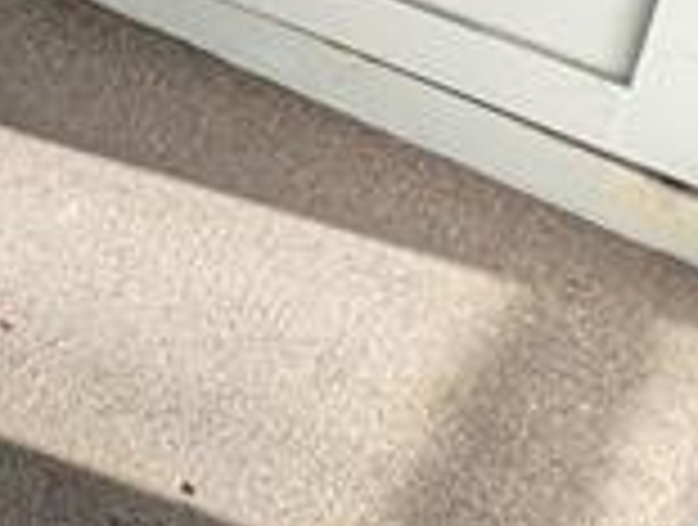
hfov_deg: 14.5
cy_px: -634
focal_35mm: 79
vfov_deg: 14.4
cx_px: -1027
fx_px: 1597
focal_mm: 2.23
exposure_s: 1/374
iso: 38
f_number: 1.95
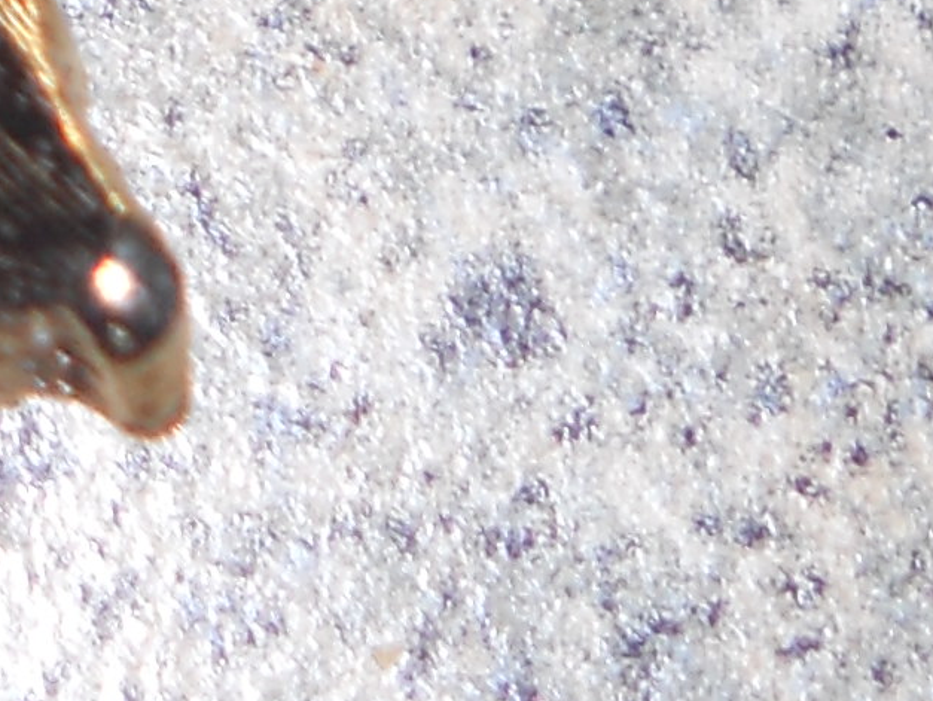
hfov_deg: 9.0
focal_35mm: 204
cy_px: -1243
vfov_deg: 6.7
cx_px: -1110
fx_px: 5502
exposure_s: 1/25
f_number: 8.8
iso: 80
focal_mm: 5.8
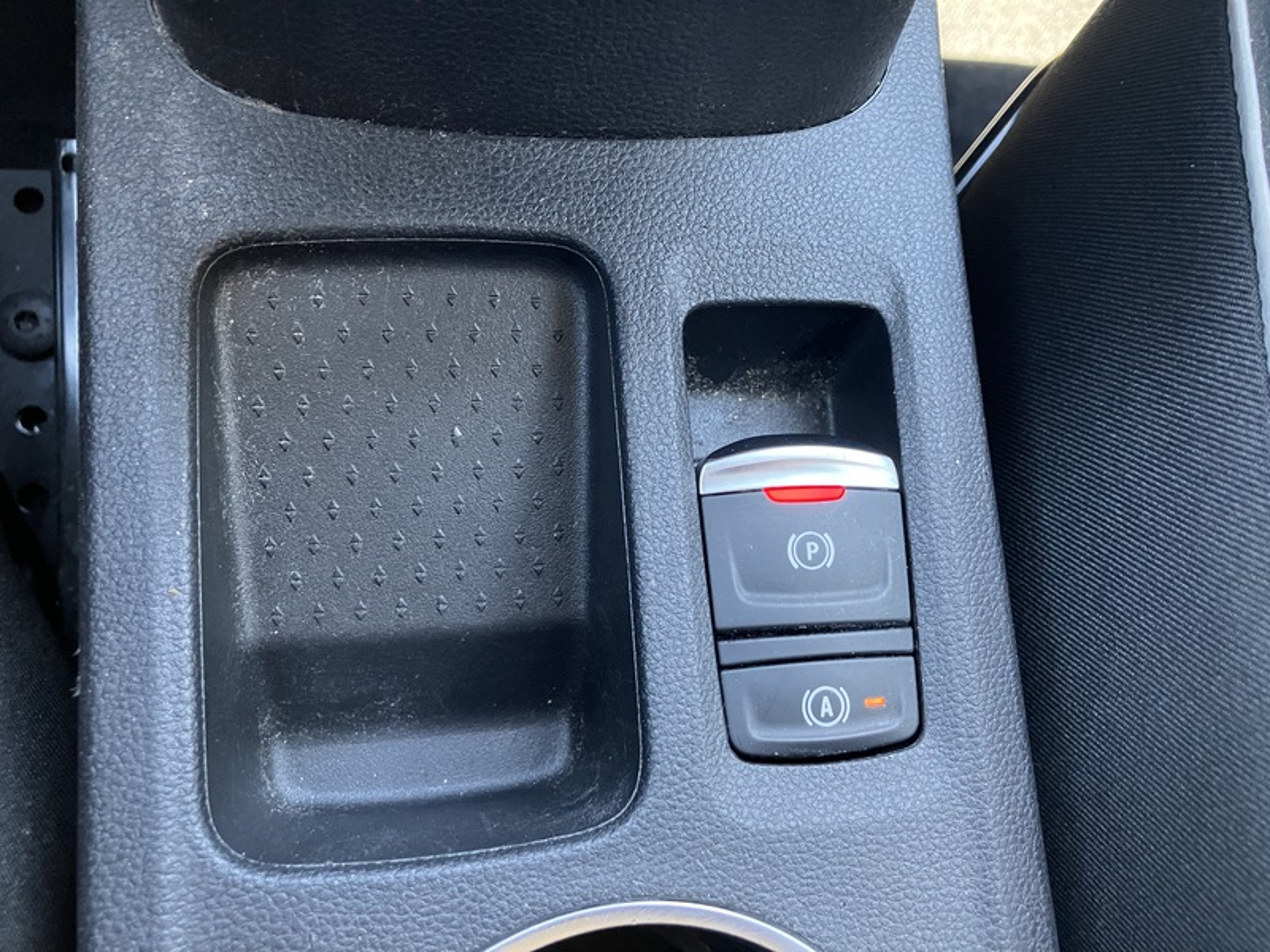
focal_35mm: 28
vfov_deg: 49.7
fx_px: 1027
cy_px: 476
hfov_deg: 63.4
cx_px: 635
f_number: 1.8
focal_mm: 3.99
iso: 320
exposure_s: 1/58
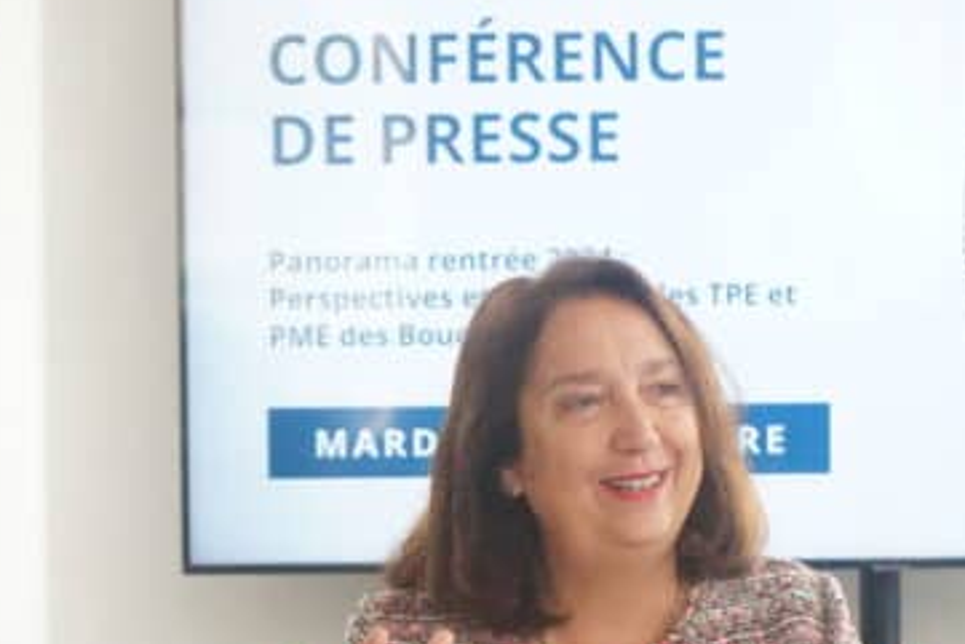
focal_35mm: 149
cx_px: 684
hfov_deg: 13.7
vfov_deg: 9.2
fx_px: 3995
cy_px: 513
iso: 16000
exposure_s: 1/800
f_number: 5.6
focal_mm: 70
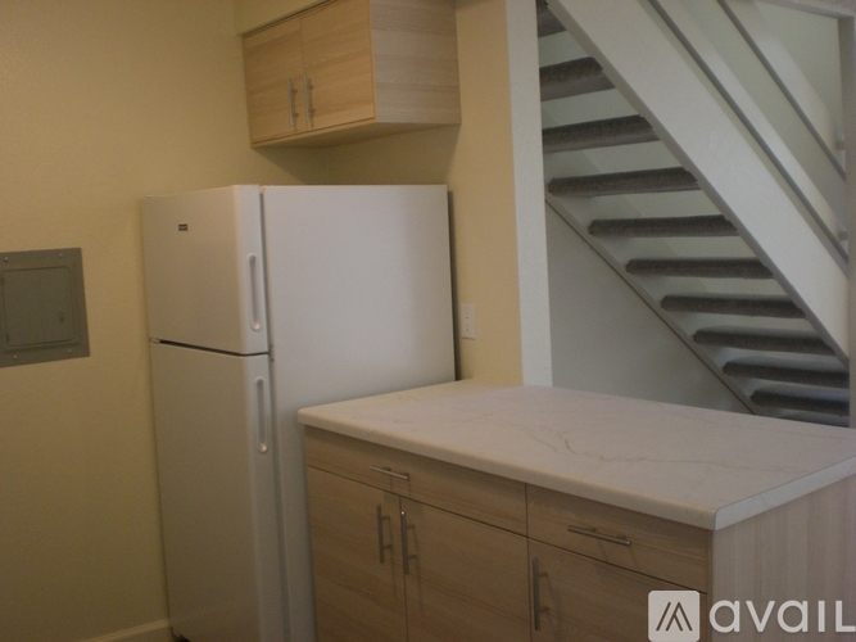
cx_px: 428
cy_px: 321
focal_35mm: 38
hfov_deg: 49.0
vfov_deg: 37.7
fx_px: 940
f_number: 3.1
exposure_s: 1/80
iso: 200
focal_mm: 6.3
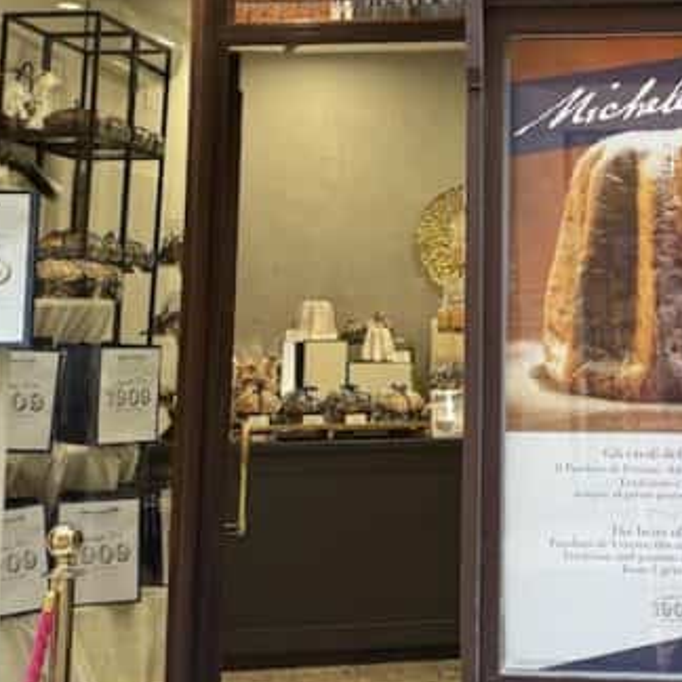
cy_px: 59
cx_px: 539
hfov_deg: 25.3
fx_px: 1493
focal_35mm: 67
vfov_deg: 24.9
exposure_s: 1/100
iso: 100
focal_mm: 6.76
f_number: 1.78
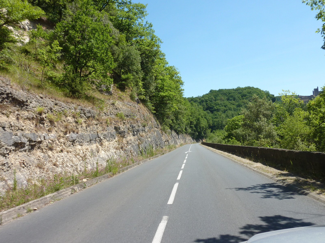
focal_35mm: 30
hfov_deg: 60.0
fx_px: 282
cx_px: 162
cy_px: 122
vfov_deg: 46.8
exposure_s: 1/500
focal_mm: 5
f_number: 4
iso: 80
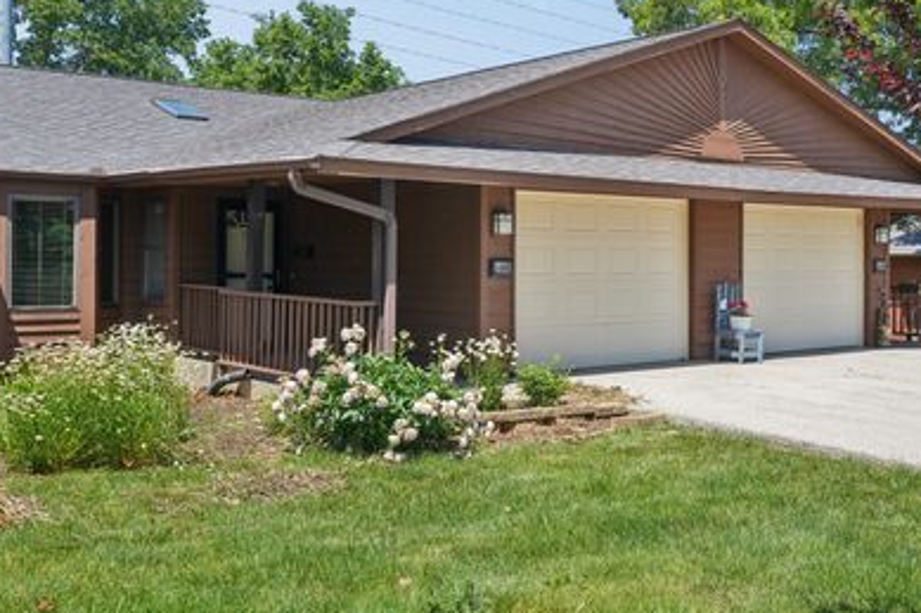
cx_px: 561
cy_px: 247
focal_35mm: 45
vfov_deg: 29.8
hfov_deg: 43.4
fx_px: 1151
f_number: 10
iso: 400
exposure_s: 1/500
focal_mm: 35
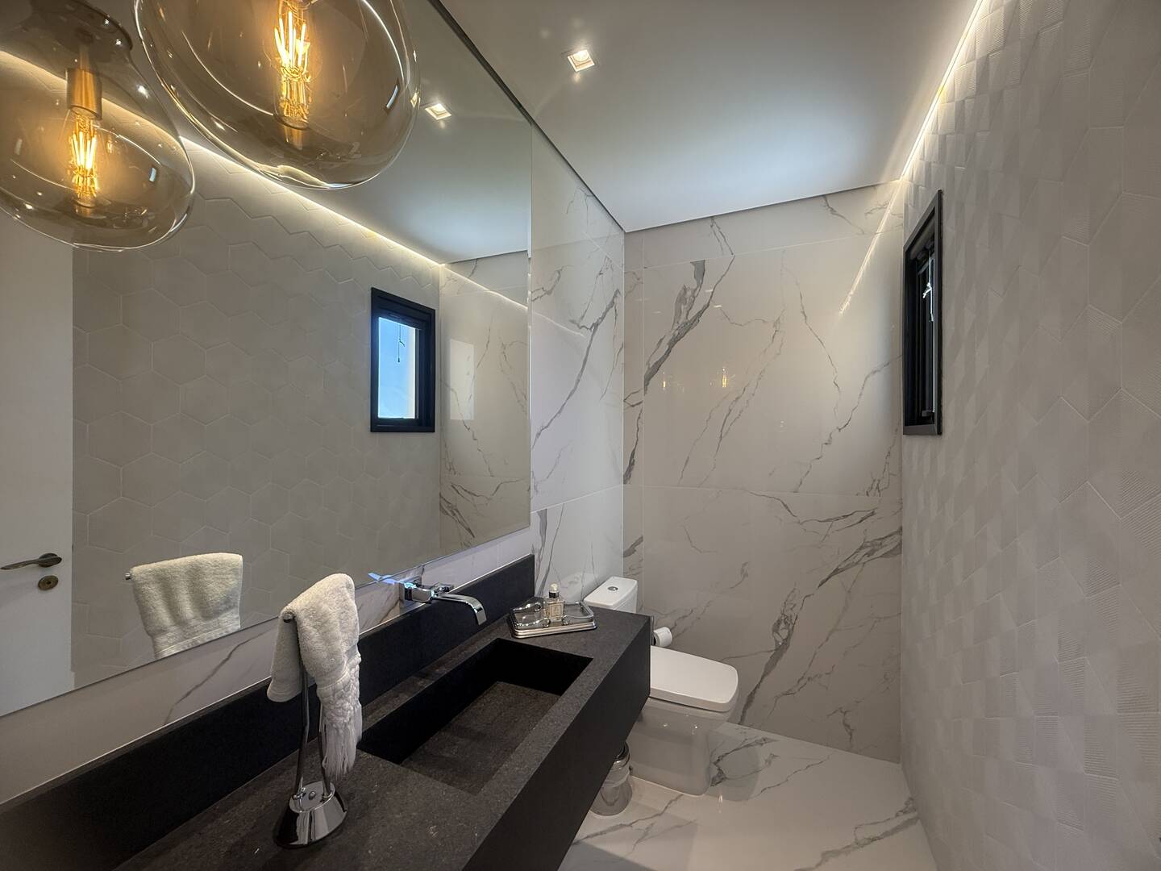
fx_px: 470
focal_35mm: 14
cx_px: 580
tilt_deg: +0.4
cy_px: 436
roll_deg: -0.1
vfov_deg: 85.7
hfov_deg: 102.1
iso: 125
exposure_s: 1/120
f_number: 2.2
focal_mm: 2.22
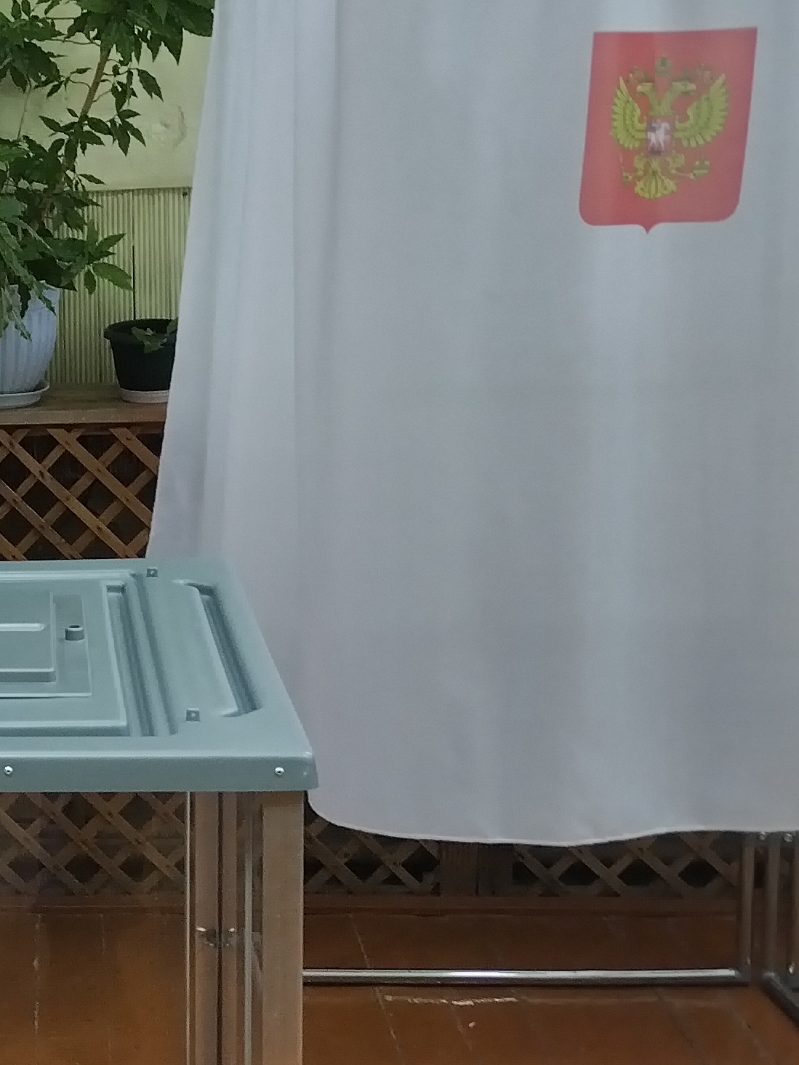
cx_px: -177
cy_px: 464
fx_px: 2185
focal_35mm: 71
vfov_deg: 27.4
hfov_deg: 19.4
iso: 415
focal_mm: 4.75
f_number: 1.8
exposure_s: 1/33.3
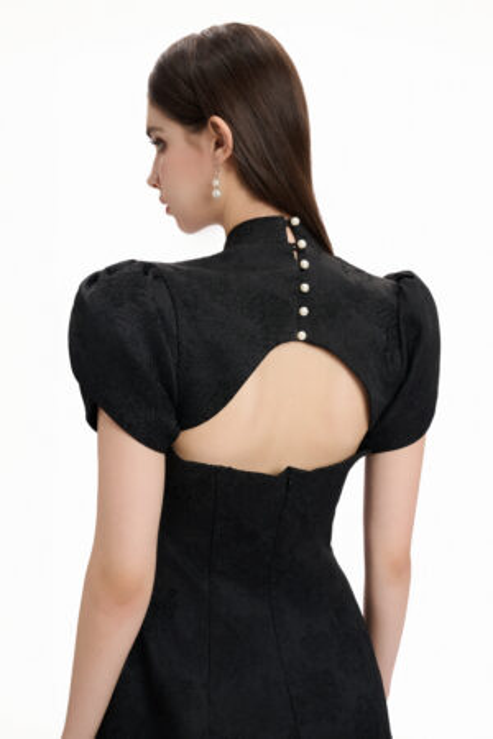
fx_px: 1048
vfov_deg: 38.9
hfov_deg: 26.5
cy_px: 370
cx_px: 246
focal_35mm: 51
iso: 100
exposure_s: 1/160
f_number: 9
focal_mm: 51
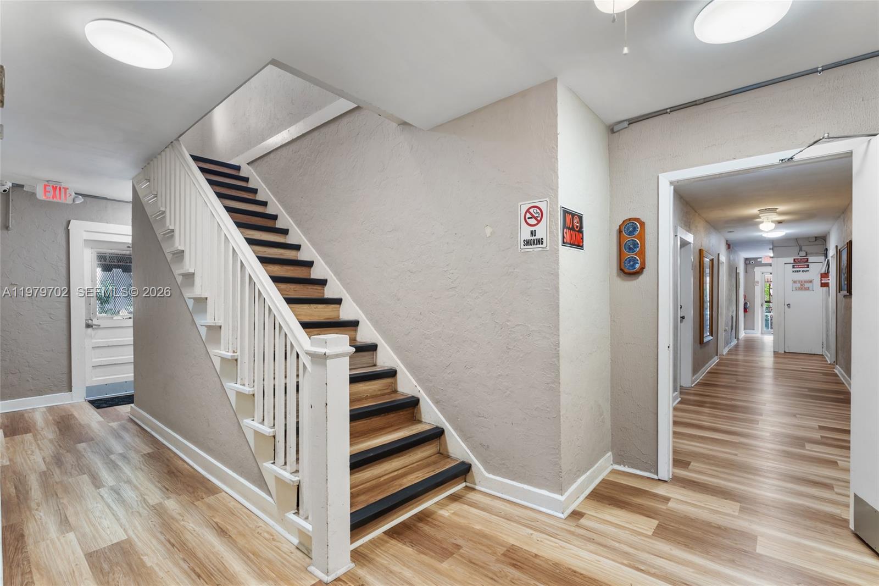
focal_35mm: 16
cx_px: 440
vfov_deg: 73.7
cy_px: 293
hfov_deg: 96.7
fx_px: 391
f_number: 9
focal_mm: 16
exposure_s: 1/1.25
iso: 250
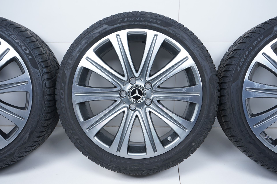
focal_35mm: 36
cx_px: 138
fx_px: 277
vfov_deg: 36.8
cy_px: 92
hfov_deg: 53.2
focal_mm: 36
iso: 250
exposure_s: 1/100
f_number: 7.1
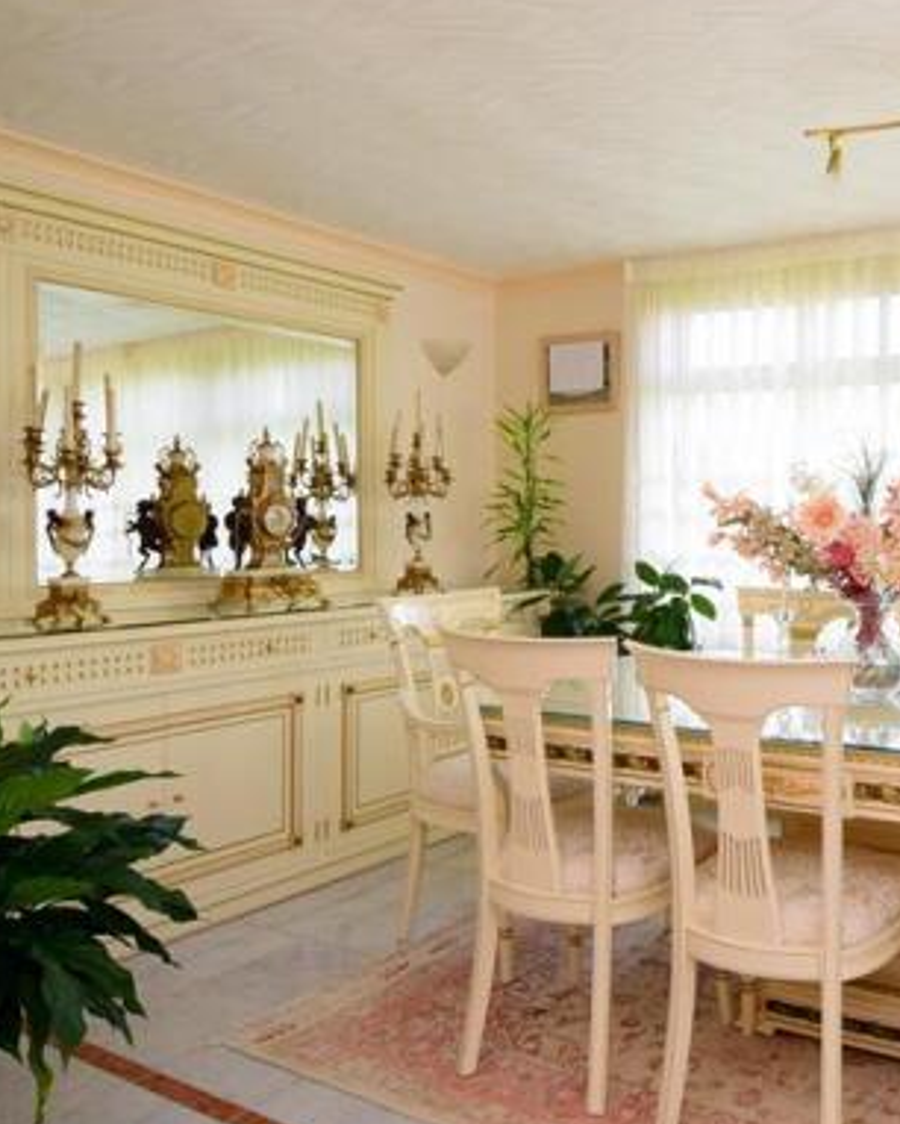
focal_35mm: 29
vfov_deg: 60.3
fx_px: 965
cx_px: 809
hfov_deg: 45.4
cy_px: 511
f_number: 8
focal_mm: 12
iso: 400
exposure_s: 1/30
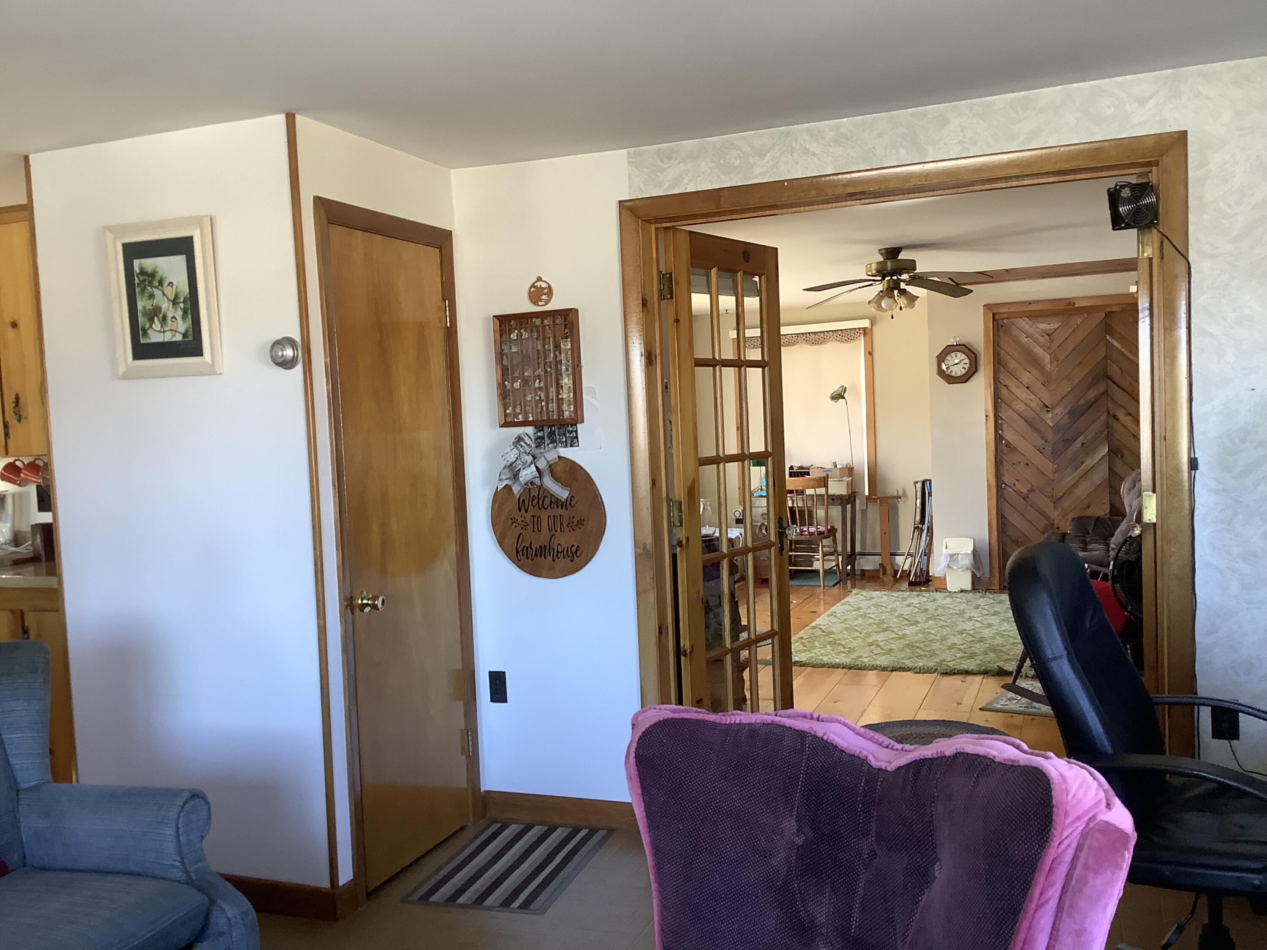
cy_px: 475
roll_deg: +2.3
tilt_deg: -3.6
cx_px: 634
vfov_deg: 45.4
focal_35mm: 31
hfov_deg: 58.4
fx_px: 1135
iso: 80
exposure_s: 1/60
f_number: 2.4
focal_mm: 3.3
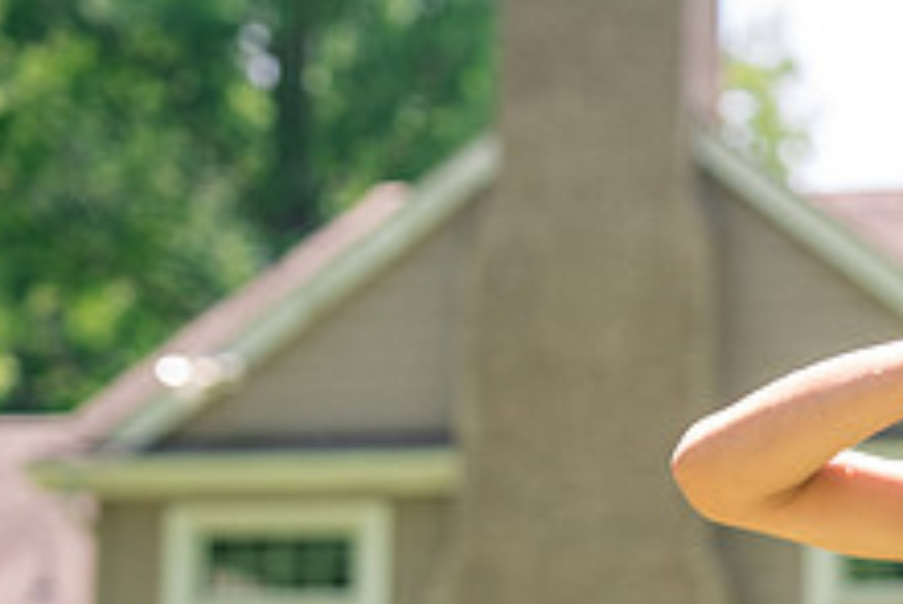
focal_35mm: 132
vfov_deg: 10.3
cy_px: 622
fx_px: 3313
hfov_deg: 14.9
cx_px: 1129
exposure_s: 1/640
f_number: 2.8
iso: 250
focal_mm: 50
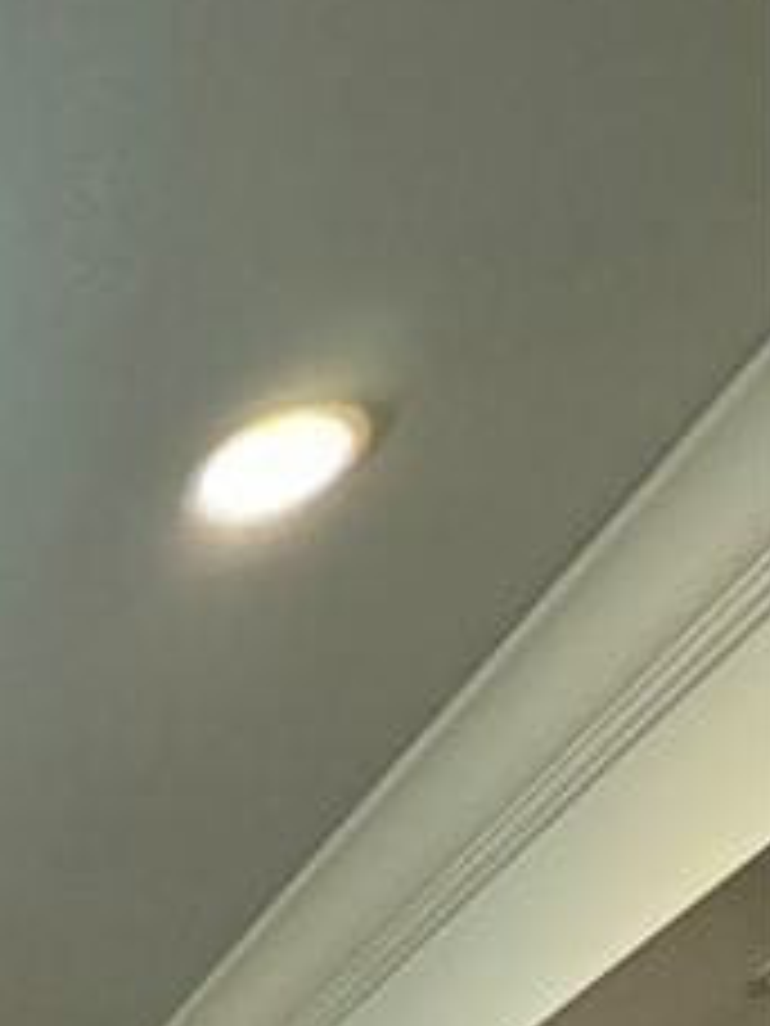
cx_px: -946
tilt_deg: -6.0
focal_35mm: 63
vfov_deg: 18.2
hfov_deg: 15.7
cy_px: 2128
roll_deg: -1.7
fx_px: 1869
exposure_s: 1/60
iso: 320
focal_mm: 2.22
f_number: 2.2
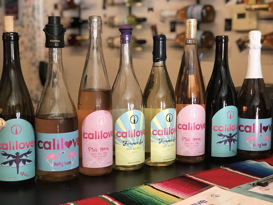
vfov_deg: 25.7
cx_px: 136
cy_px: 102
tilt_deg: -7.7
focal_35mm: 57
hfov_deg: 33.8
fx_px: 450
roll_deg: -0.4
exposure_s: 1/60
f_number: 2.8
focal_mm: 6.6
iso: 320
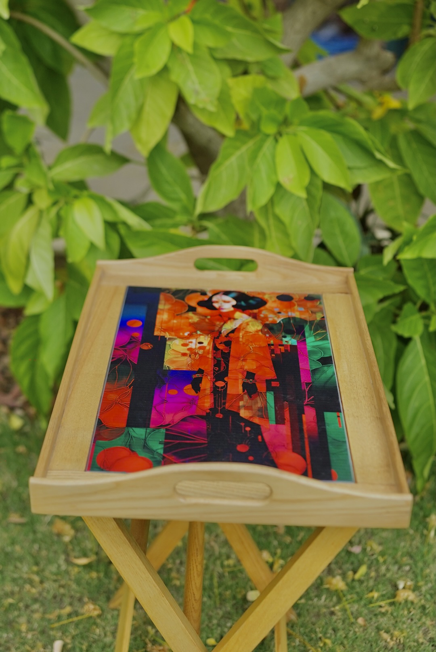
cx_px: 218
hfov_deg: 26.0
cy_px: 326
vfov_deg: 38.2
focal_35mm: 52
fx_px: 943
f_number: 2
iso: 250
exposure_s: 1/160
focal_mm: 35
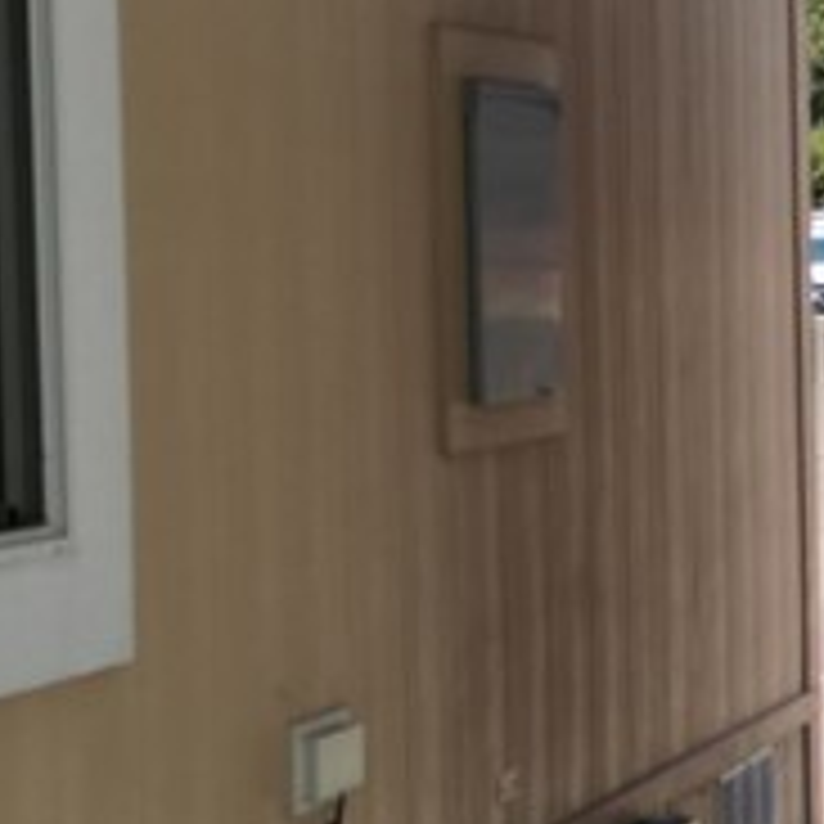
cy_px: 419
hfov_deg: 12.7
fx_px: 3205
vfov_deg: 14.7
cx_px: 1689
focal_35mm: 119
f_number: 1.7
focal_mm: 6.72
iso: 200
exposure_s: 1/1500
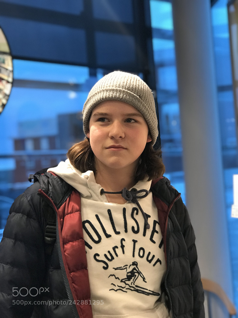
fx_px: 523
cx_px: 119
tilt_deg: +3.6
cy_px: 159
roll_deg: +3.8
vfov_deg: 33.8
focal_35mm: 57
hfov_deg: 25.7
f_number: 2.8
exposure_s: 1/100
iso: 200
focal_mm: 6.6
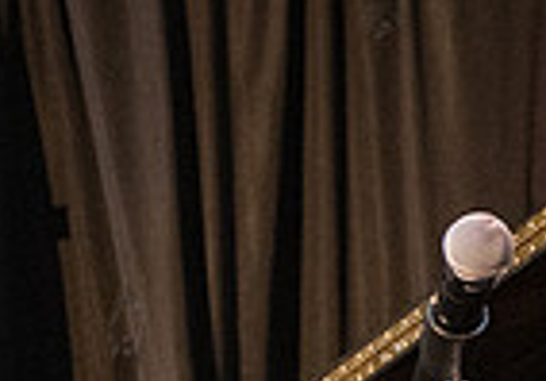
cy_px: 458
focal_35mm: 339
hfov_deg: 5.8
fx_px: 5215
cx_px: -585
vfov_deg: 4.2
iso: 8000
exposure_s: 1/200
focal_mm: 70
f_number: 5
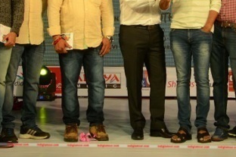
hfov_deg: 20.2
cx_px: 138
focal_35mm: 101
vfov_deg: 13.4
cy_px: 8
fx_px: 661
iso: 1000
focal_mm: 30
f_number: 8
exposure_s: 1/125
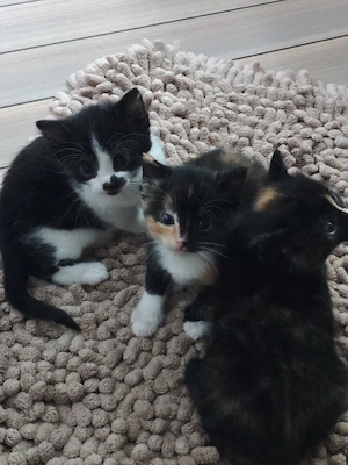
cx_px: 174
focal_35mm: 58
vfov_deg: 33.2
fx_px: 777
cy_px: 232
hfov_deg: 25.2
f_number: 1.6
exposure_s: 1/25
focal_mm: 6.55
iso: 2000
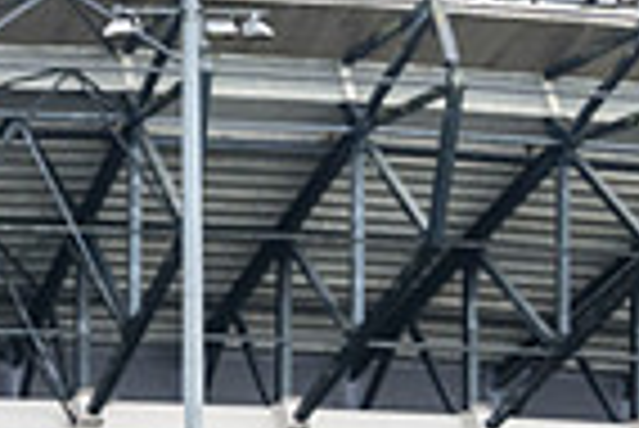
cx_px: -598
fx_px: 5082
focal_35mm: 286
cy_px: 498
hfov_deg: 7.0
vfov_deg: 4.8
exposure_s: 1/1000
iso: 2500
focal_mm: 70
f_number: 4.5
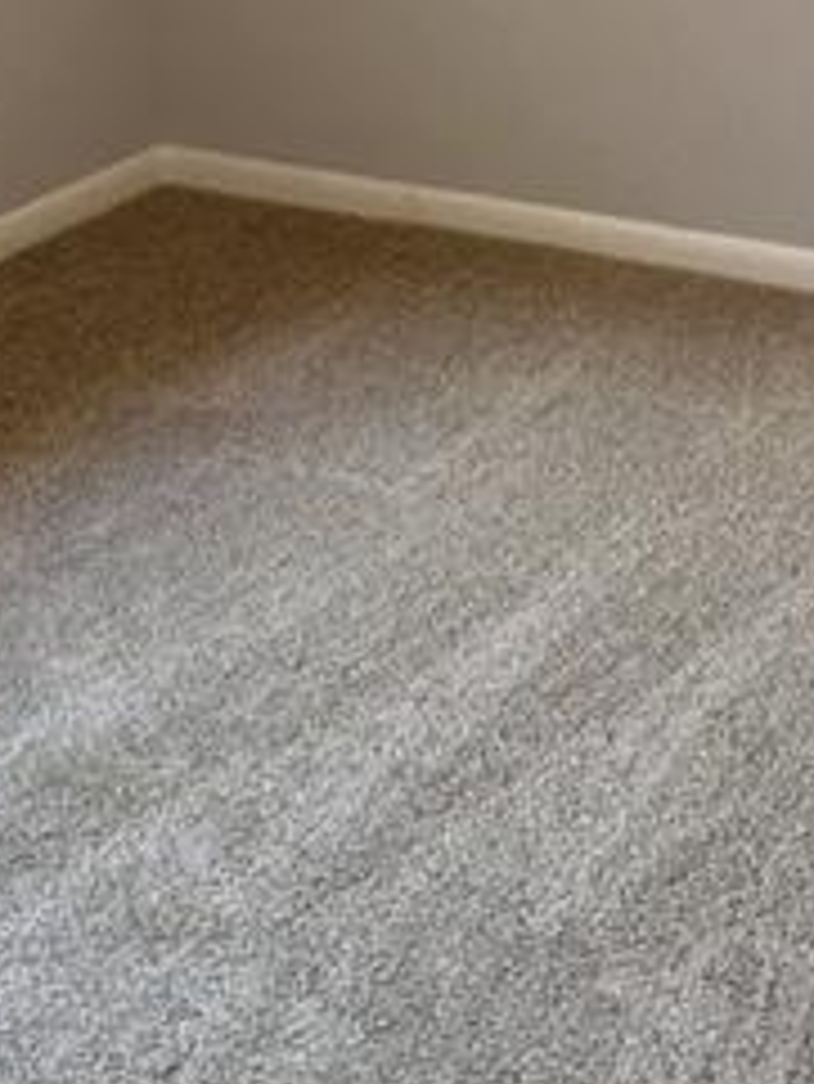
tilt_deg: -6.8
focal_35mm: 77
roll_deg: -0.3
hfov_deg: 19.1
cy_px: -220
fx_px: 2412
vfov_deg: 23.2
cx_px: 508
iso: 32
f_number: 2.2
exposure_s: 1/15
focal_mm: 4.15
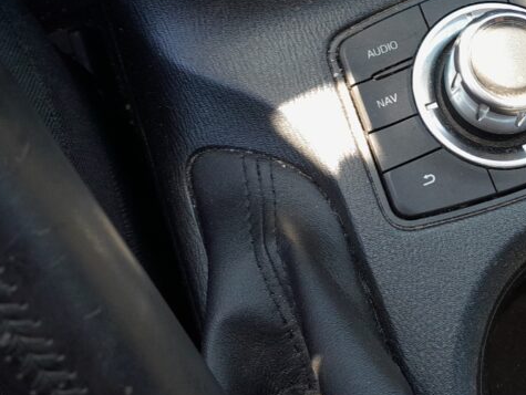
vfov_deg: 24.9
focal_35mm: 56
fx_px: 852
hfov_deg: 33.1
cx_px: 443
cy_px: 3
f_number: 1.8
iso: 40
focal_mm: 4
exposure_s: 1/60
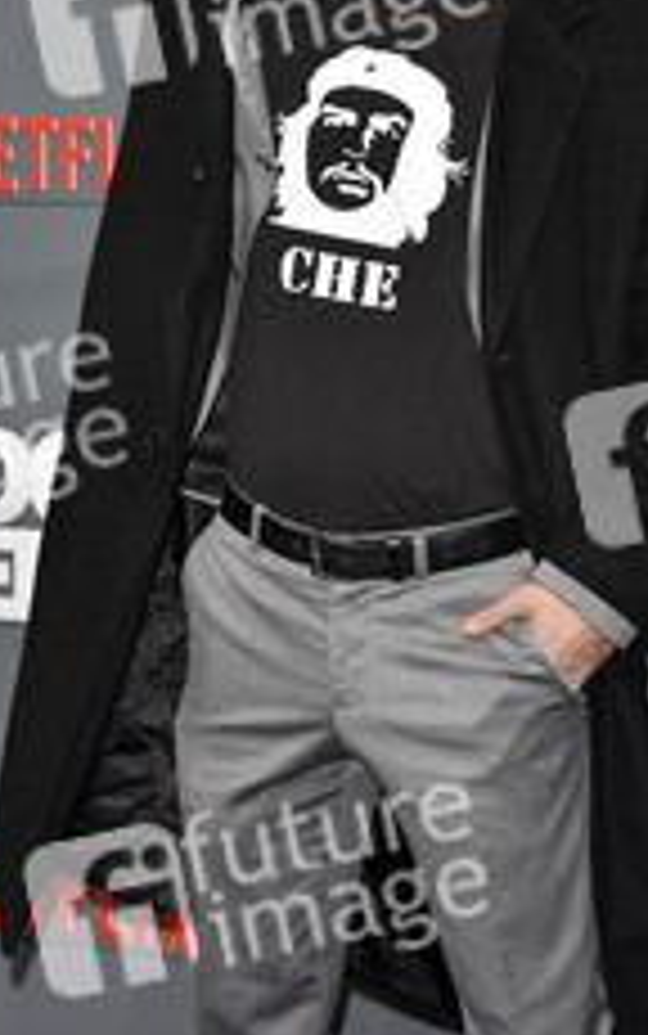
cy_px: 216
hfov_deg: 10.6
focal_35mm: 124
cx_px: 387
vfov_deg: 16.7
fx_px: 3499
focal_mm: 70
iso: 250
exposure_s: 1/200
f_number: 7.1
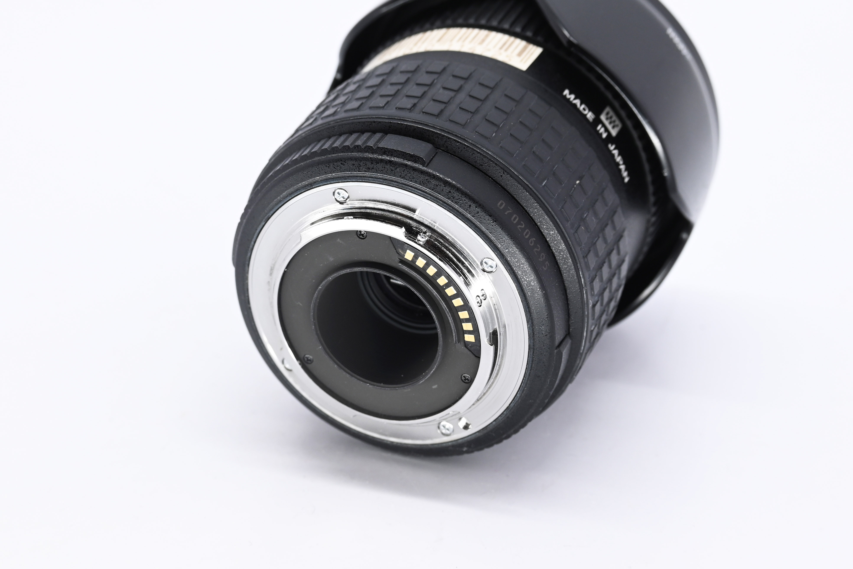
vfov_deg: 11.9
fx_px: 2725
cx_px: 426
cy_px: 284
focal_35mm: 115
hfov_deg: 17.8
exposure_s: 1/160
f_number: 9
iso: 500
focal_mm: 77
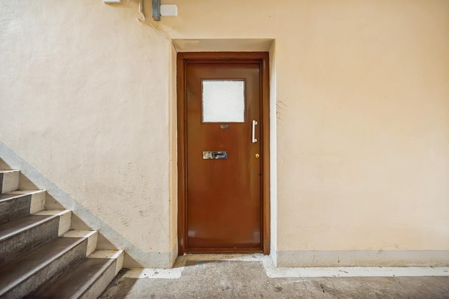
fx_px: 174
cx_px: 224
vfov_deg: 81.1
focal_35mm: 14
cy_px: 150
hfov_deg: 104.3
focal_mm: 14
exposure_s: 1/60
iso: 2500
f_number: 4
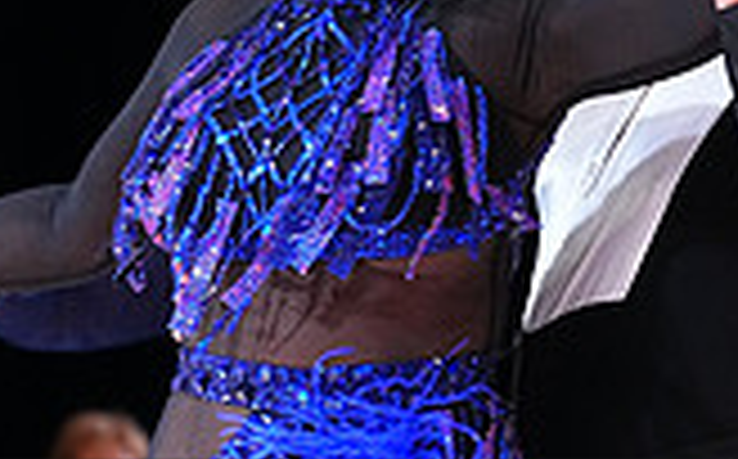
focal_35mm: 516
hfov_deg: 4.1
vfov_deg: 2.5
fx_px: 10364
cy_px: 612
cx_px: 407
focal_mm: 143
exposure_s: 1/400
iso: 4000
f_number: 4
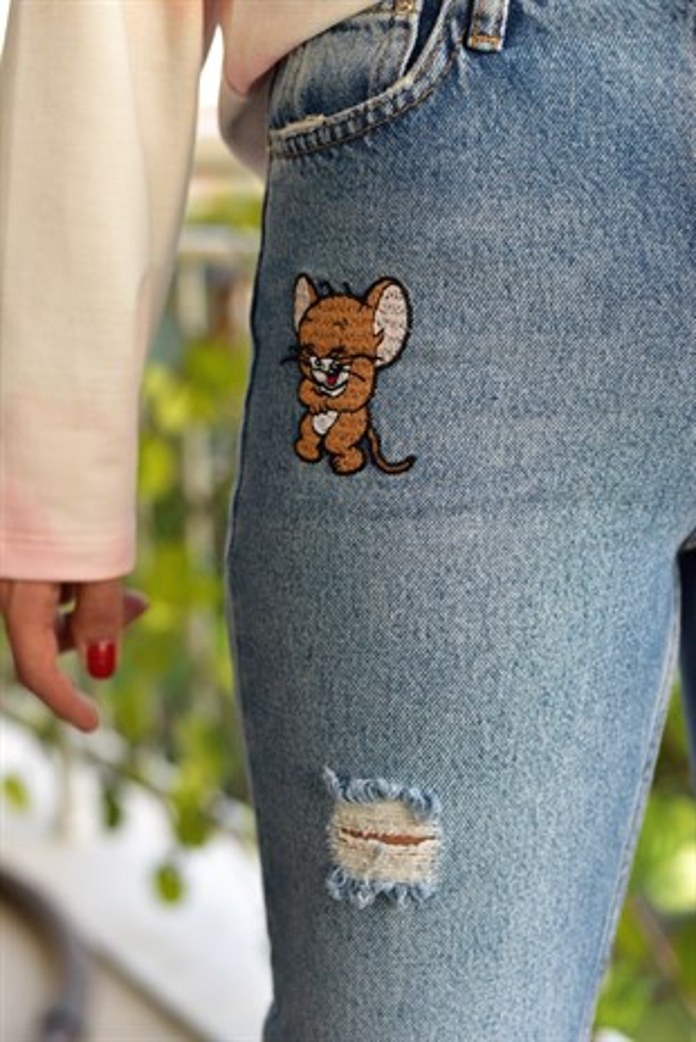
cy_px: 521
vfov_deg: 39.6
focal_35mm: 50
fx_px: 1448
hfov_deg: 27.0
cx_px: 348
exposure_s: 1/2000
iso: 1250
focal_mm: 50
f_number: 3.5
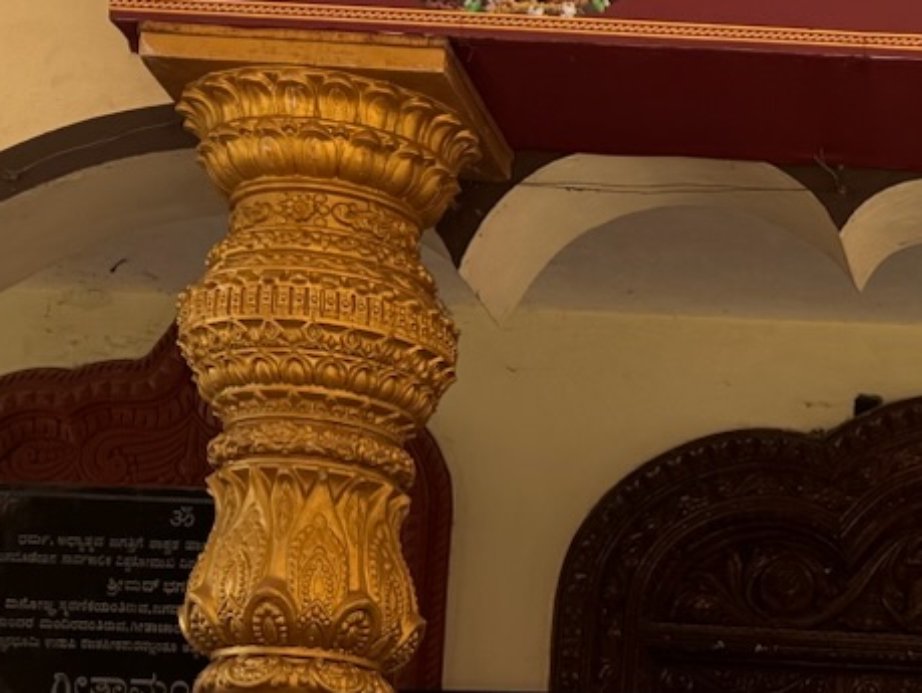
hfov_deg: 17.0
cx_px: 1294
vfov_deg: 13.4
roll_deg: -1.3
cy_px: 866
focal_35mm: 107
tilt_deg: +9.7
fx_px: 2852
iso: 64
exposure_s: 1/275
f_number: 1.78
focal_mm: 6.76
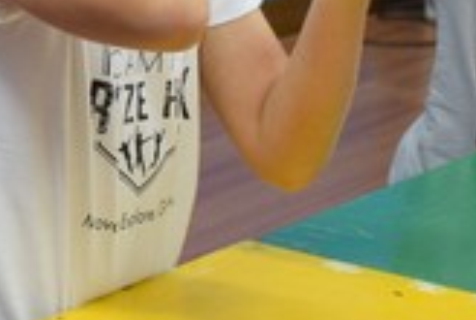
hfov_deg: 8.9
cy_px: 17
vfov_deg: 6.0
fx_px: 3047
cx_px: 110
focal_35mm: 230
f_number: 4.5
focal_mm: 42
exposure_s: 1/60
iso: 1800
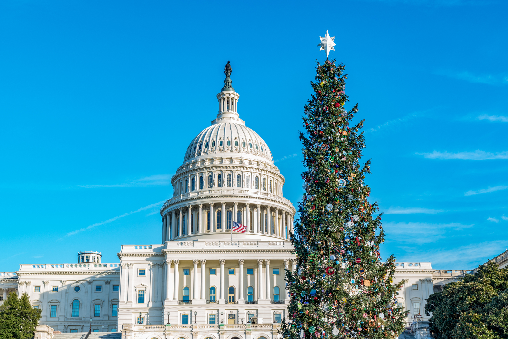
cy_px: 170
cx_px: 254
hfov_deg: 37.9
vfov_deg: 25.8
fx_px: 741
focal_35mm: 52
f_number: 8
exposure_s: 1/60
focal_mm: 35
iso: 100
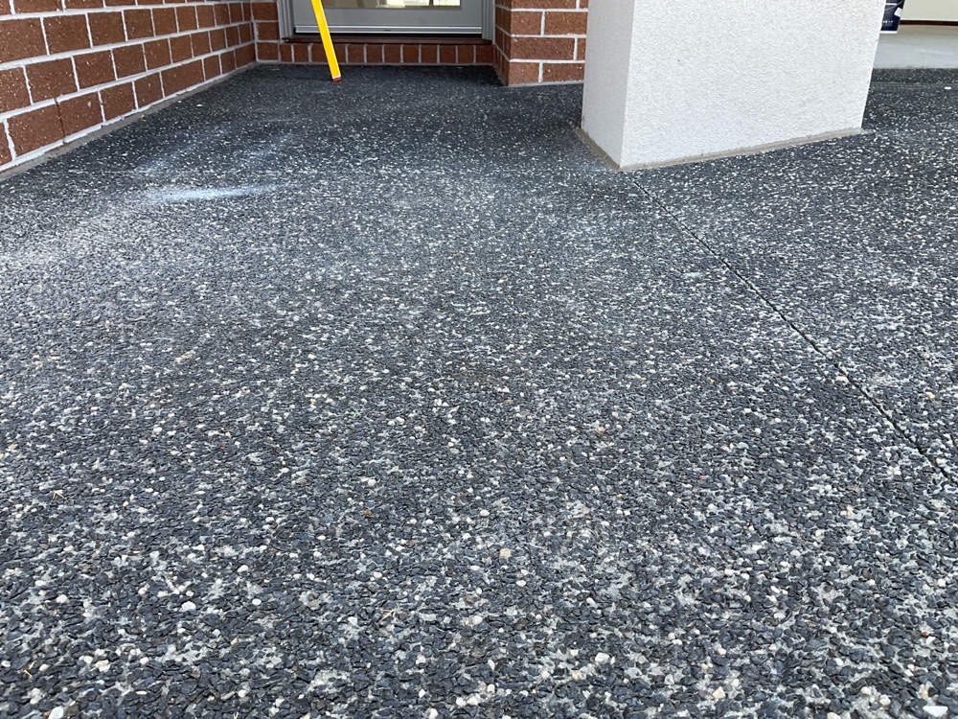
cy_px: 360
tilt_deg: -23.9
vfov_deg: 48.2
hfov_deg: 61.7
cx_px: 479
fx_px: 803
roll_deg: -0.4
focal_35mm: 29
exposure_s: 1/120
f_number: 1.8
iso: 20
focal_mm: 3
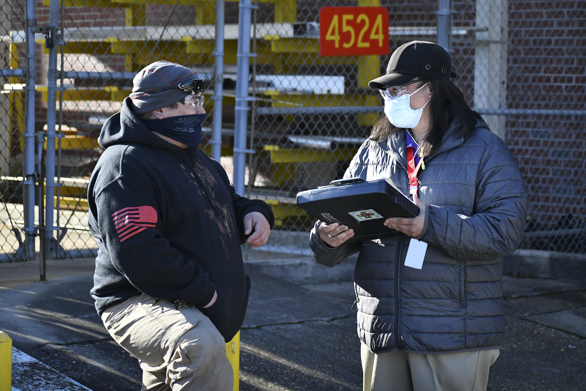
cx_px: 293
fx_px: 1953
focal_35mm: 120
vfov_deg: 11.4
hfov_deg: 17.1
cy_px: 196
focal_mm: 80
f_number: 4.8
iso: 2800
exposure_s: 1/8000
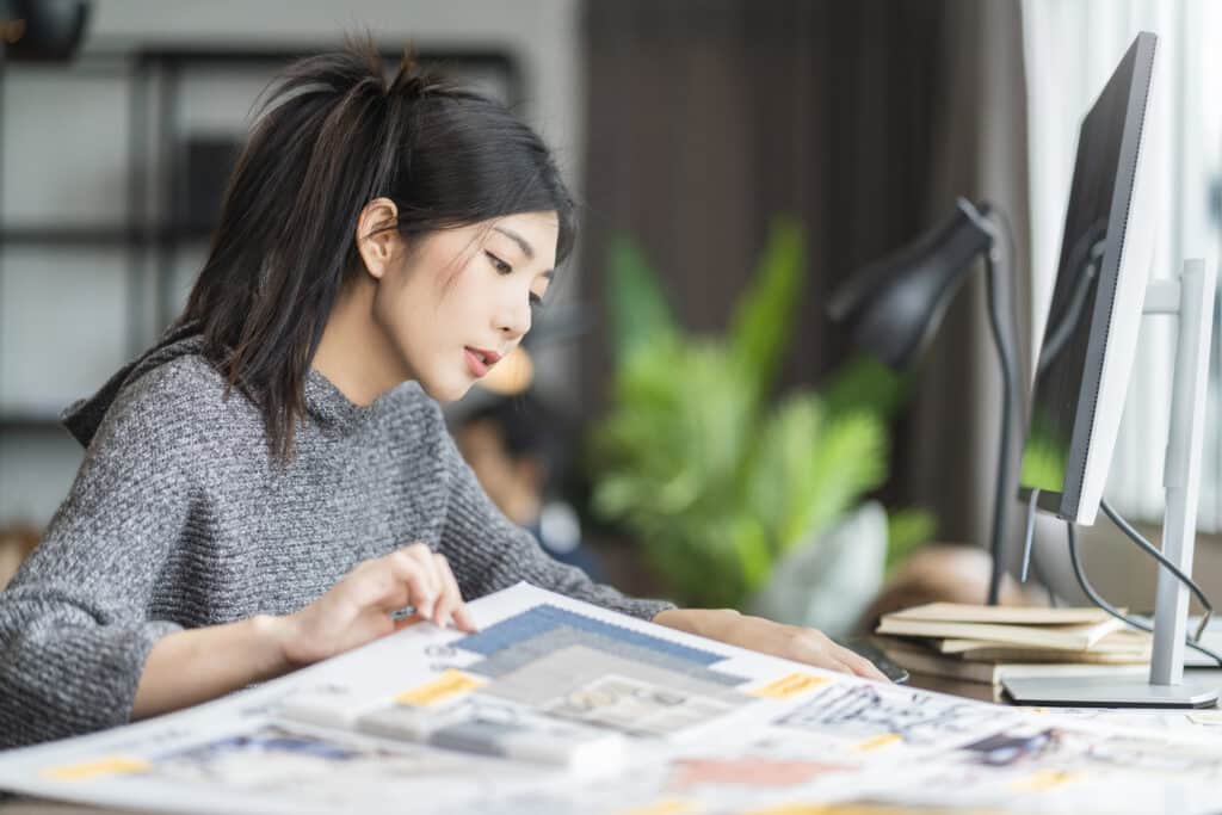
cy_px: 408
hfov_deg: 23.9
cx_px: 611
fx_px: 2885
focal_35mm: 85
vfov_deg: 16.1
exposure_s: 1/1600
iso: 640
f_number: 1.8
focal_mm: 85
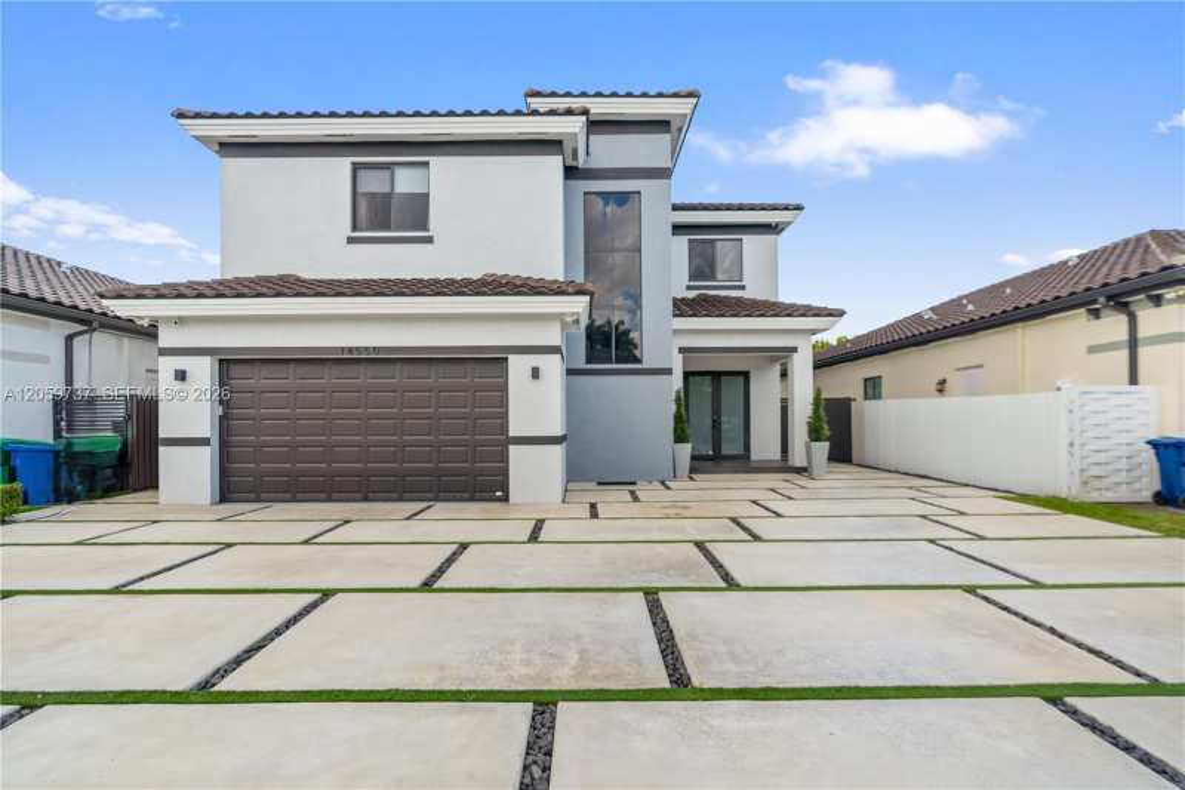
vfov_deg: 73.7
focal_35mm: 16
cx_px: 592
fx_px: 527
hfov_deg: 96.7
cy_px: 395
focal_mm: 16
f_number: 4.5
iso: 100
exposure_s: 1/60
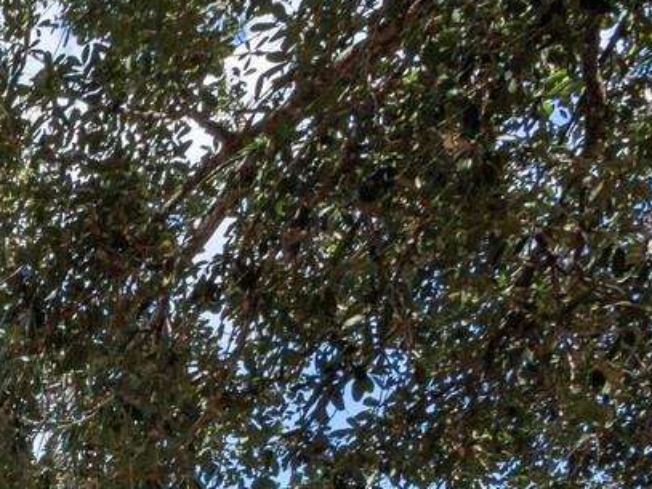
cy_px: 940
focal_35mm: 55
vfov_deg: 18.7
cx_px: -487
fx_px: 1036
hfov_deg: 22.5
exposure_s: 1/320
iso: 320
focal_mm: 7
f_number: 10
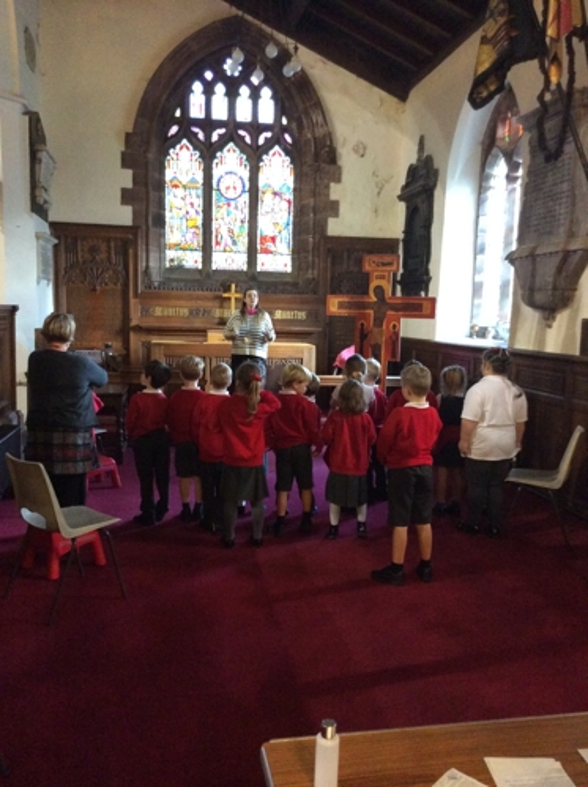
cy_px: 394
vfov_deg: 56.9
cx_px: 294
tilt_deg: -6.3
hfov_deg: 44.1
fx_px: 726
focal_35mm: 32
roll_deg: -1.2
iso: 400
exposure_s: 1/17
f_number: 2.4
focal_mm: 3.3
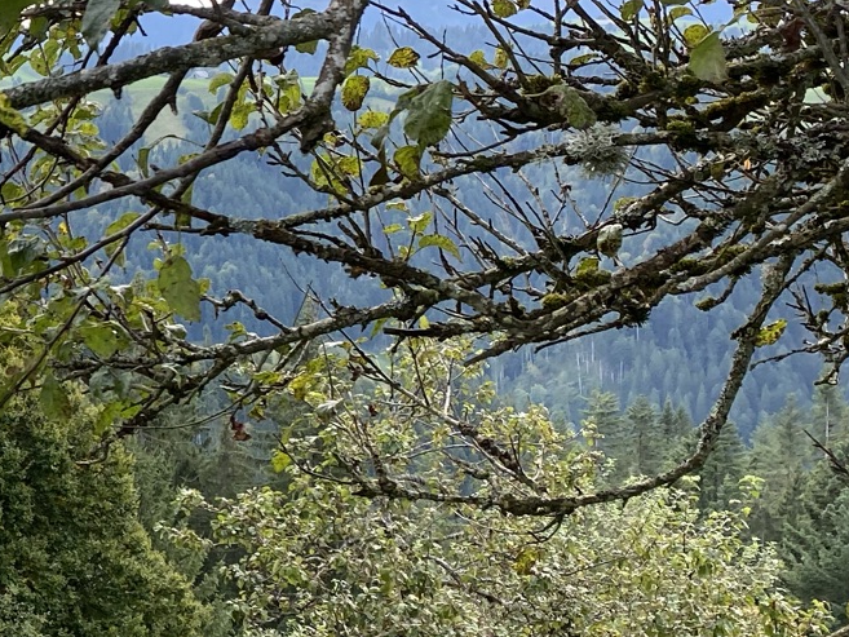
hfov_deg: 21.9
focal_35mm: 81
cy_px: 407
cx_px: -222
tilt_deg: -12.1
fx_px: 1987
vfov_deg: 18.2
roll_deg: +2.3
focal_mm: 4.25
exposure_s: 1/121
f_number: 1.8
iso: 40
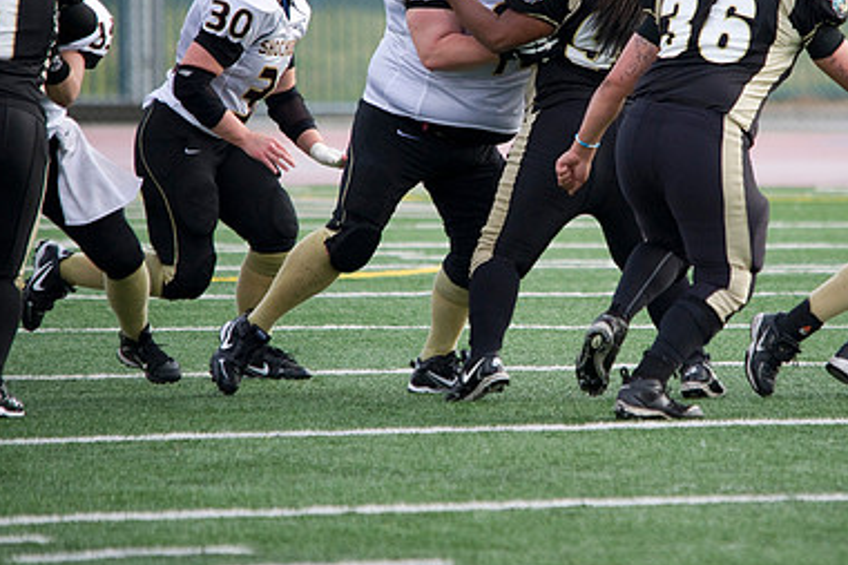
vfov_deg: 2.0
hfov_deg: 3.0
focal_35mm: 687
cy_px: 167
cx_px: 567
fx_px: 16175
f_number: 6.3
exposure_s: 1/1000
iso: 2500
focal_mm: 450
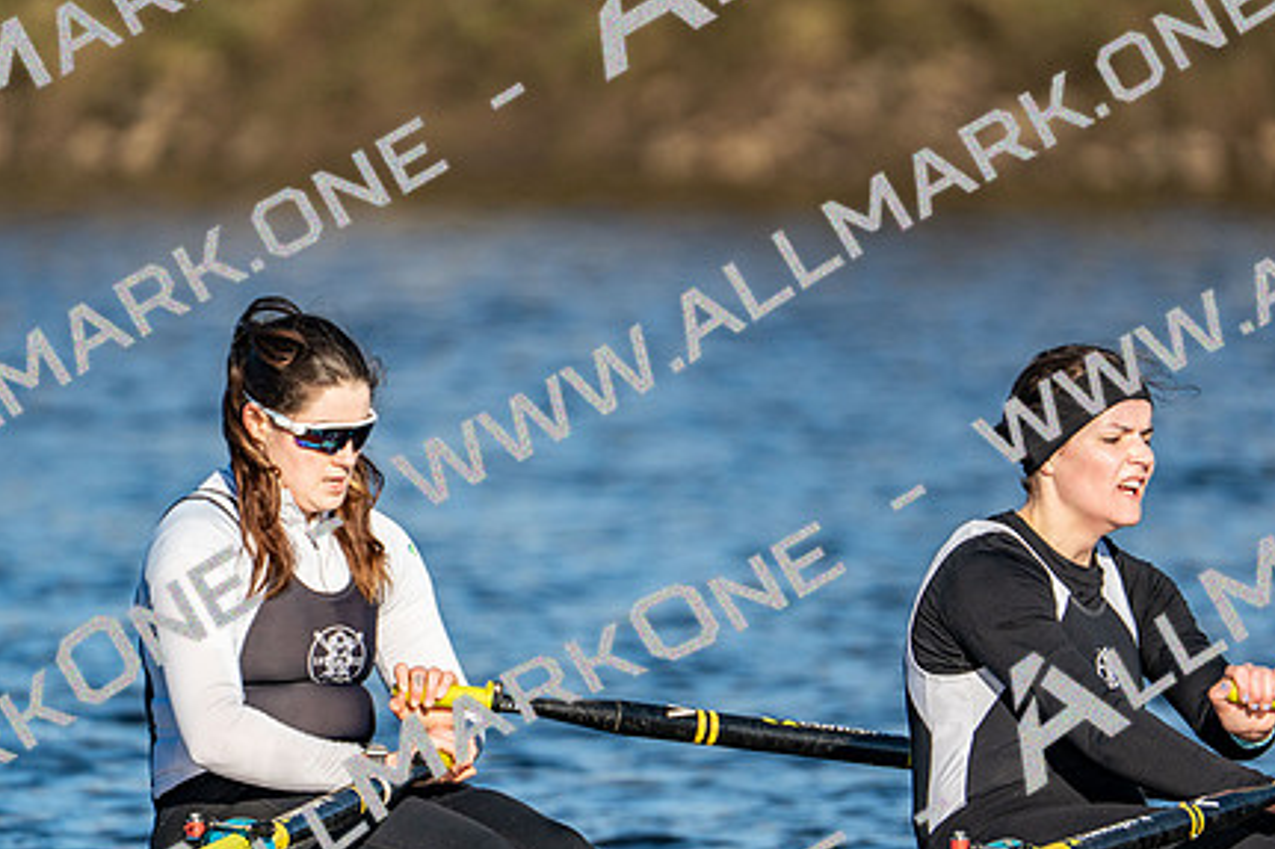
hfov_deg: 2.6
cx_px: 757
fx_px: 28604
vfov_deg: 1.7
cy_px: 513
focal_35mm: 808
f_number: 6.3
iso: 400
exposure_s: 1/2000
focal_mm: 600
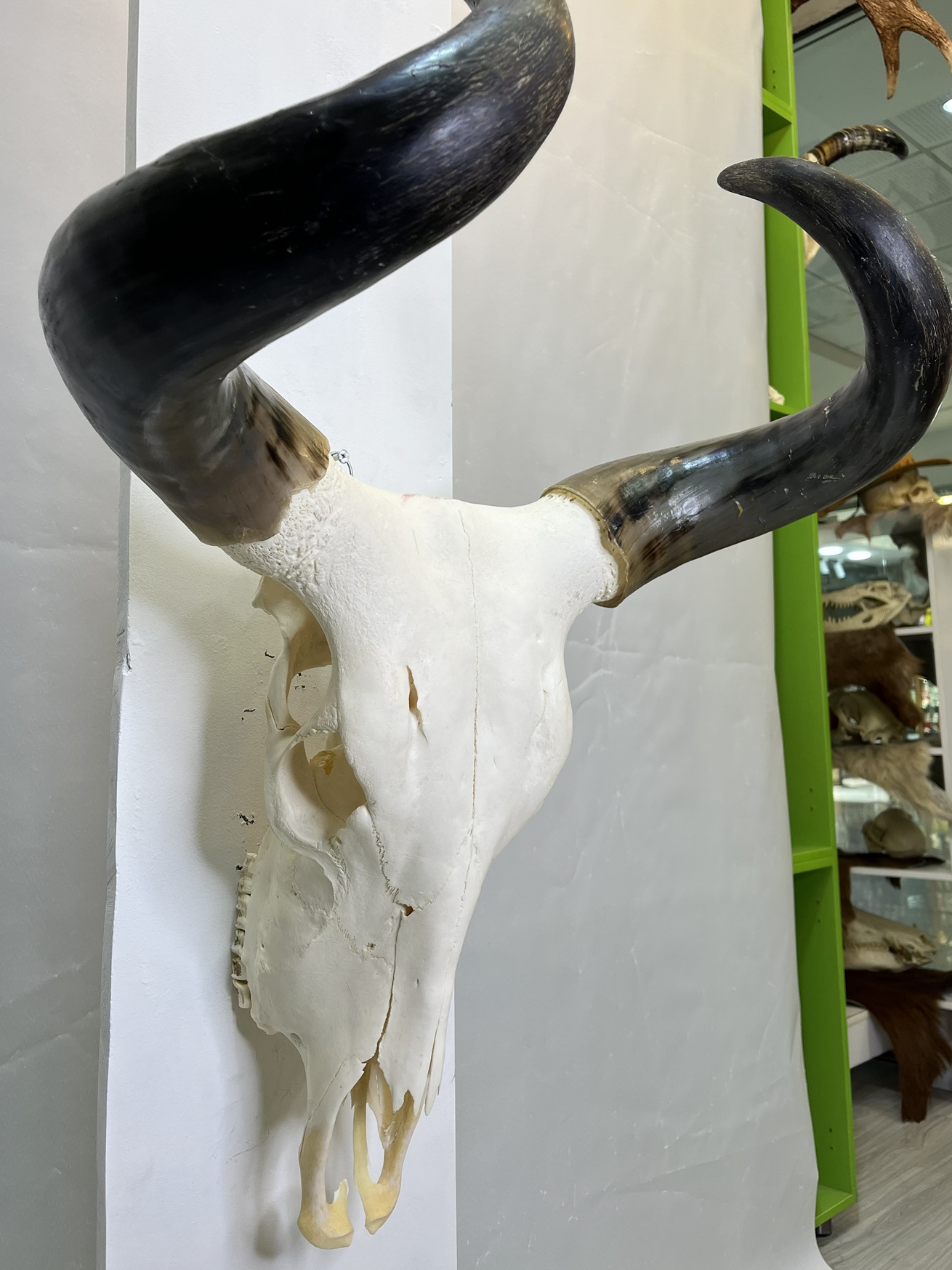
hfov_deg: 46.7
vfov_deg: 59.9
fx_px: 1100
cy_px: 579
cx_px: 544
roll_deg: +1.8
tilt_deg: +6.7
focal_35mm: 30
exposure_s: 1/126
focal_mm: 5.1
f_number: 1.6
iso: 40
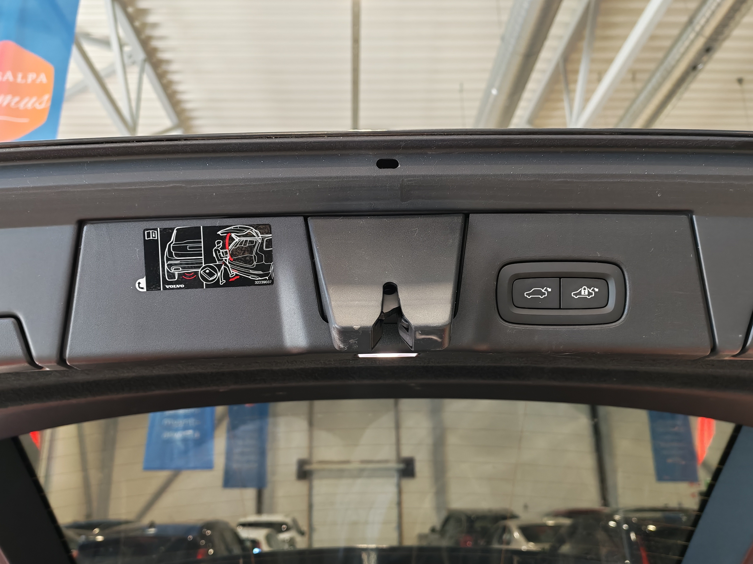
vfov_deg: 45.4
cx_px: 376
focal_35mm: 31
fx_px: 674
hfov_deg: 58.4
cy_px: 282
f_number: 1.9
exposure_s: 1/100
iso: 500
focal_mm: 6.12
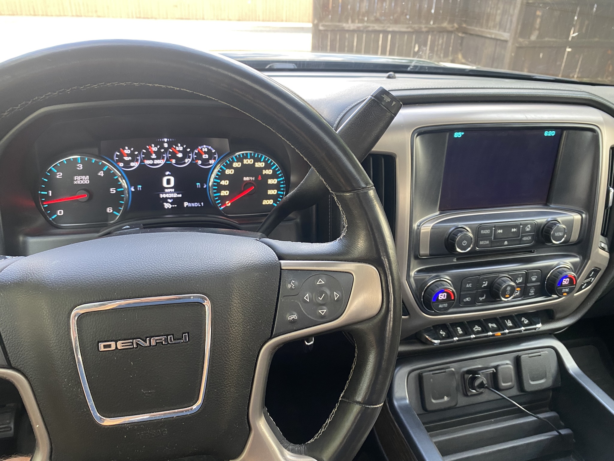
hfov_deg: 67.3
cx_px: 307
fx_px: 461
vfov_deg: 53.1
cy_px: 230
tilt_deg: -27.5
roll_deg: -1.7
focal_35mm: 26
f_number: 1.8
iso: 125
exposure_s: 1/60
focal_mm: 4.25
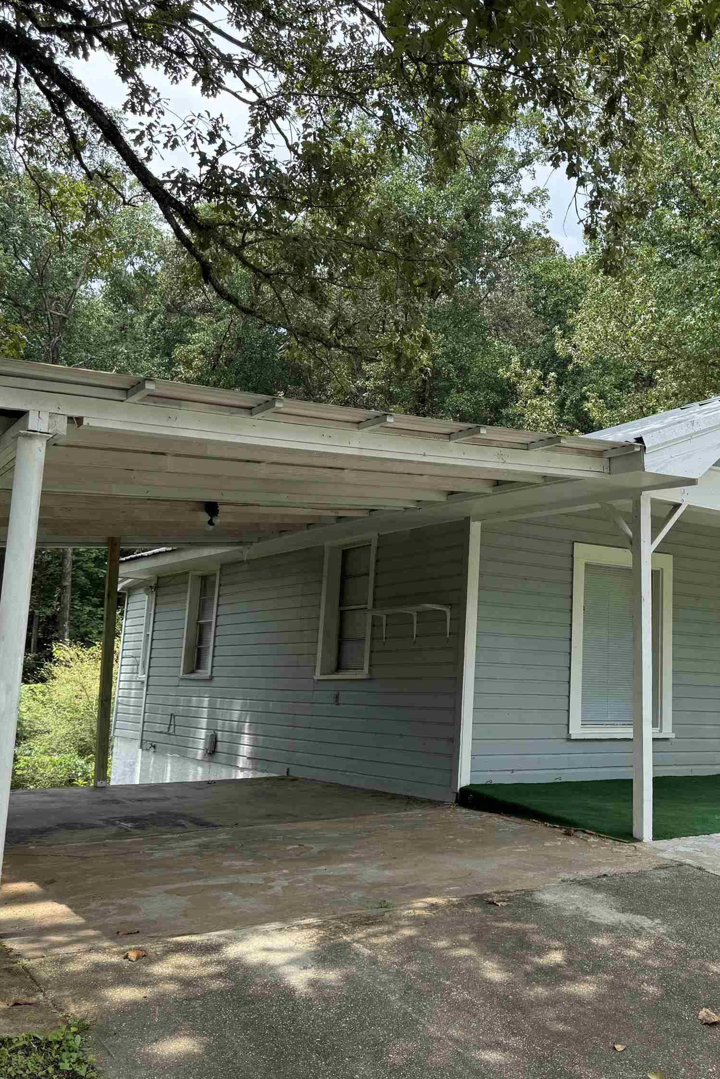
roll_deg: -1.9
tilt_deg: +8.0
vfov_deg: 55.8
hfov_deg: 38.3
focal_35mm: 34
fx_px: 1020
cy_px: 546
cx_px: 503
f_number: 1.78
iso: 80
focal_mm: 6.76
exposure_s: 1/1059
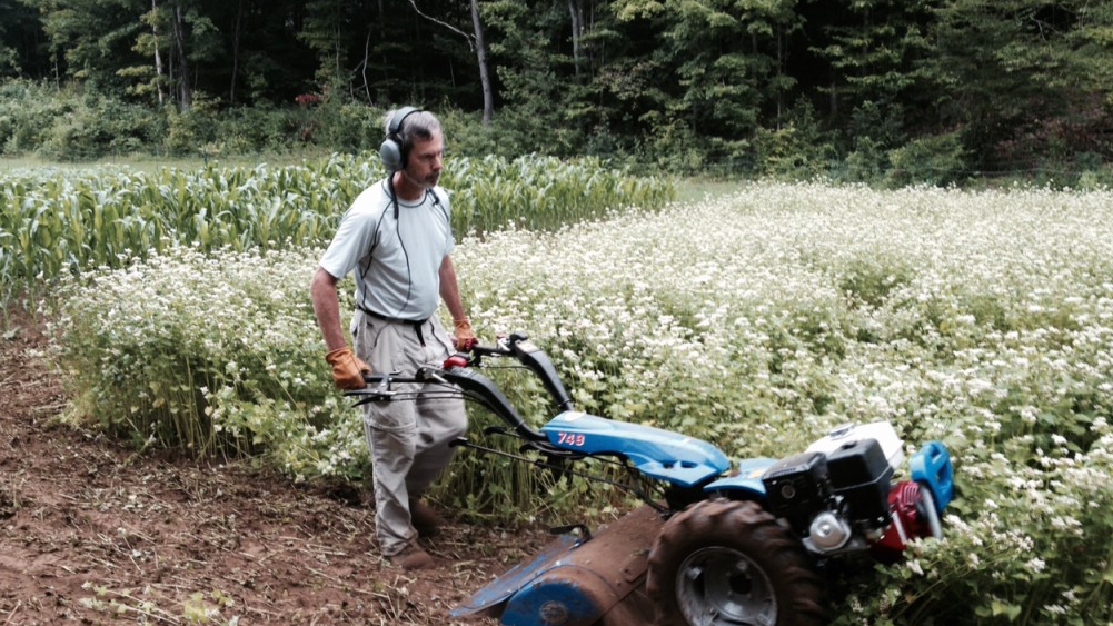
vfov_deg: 30.4
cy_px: 369
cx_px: 559
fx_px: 1151
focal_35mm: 39
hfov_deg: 51.6
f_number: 2.4
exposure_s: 1/24
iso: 50
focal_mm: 4.28
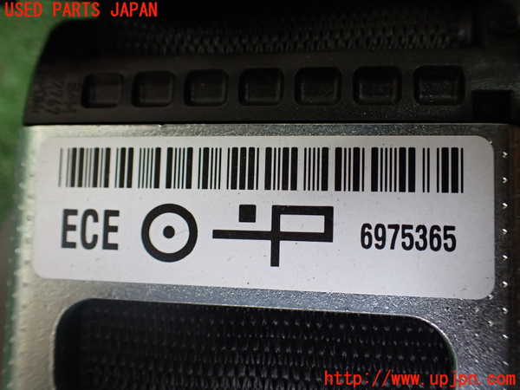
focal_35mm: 30
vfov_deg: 46.8
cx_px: 260
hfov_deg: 60.0
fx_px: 451
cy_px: 195
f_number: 2.3
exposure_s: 1/125
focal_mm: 5.4
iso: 320
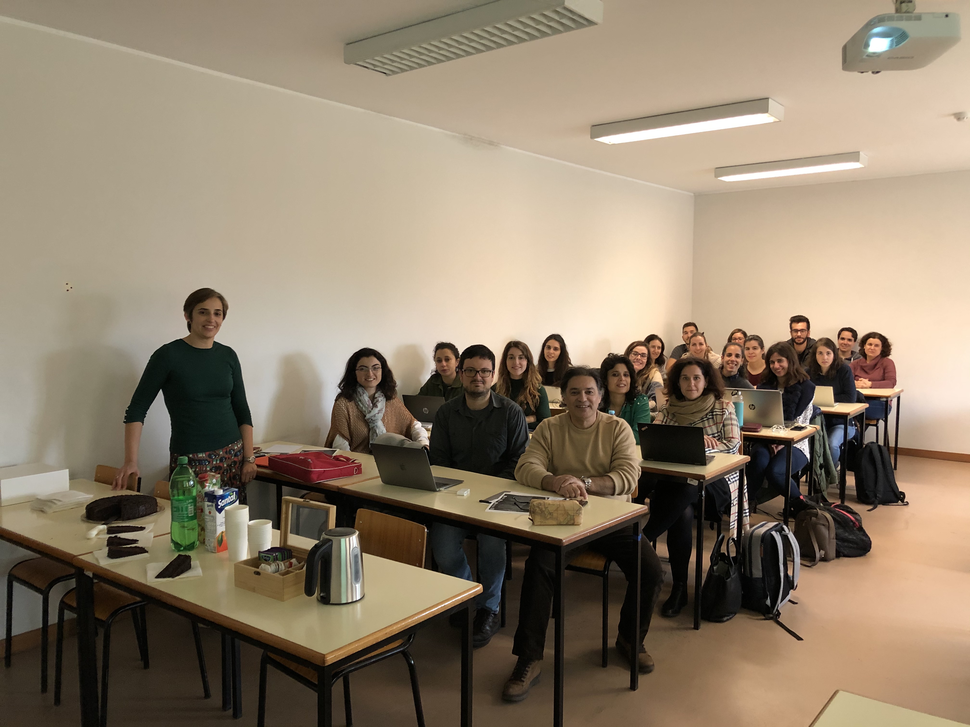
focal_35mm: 28
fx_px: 785
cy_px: 364
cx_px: 485
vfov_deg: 49.7
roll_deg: +0.4
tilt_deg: -4.7
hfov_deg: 63.4
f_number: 1.8
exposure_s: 1/15
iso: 50
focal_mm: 4
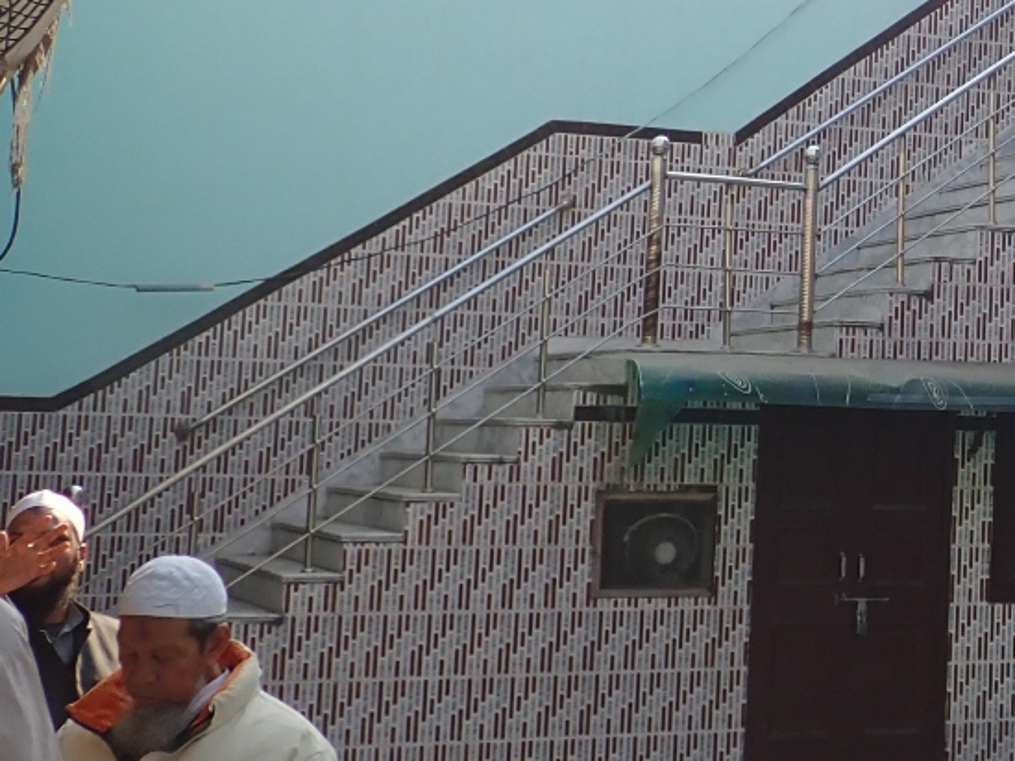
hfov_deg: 21.9
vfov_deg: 17.8
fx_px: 2405
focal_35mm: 82
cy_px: 130
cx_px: 1244
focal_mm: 5.5
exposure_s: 1/640
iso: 100
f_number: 2.3
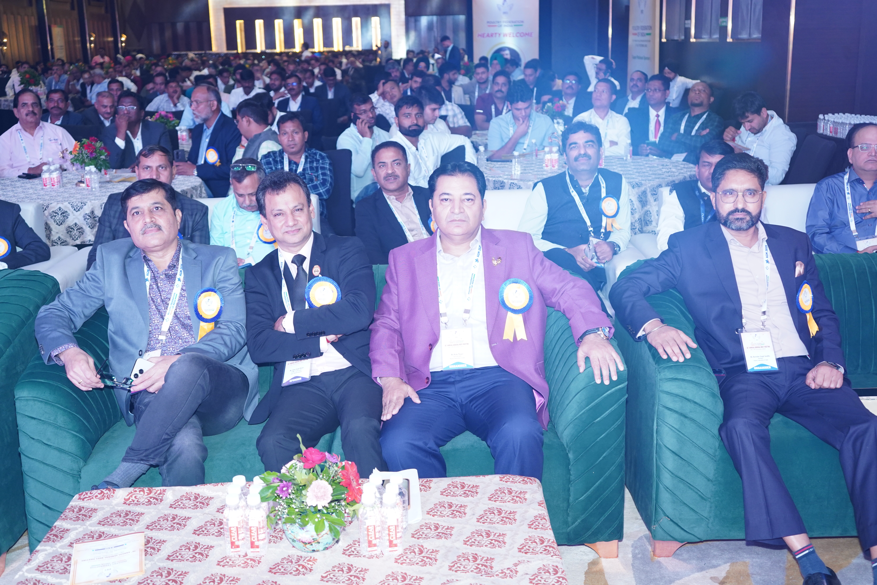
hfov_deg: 49.6
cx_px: 438
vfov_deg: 34.2
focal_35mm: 39
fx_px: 950
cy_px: 292
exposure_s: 1/100
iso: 2000
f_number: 4
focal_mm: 39
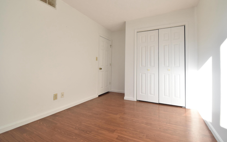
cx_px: 115
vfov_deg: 71.0
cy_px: 63
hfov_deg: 97.8
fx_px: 99
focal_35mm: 16
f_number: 7.1
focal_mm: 10
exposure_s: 1/100
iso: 400
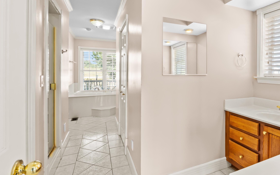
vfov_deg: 57.2
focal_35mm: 21
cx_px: 177
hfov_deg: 81.1
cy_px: 68
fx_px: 159
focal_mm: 10.4
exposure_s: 1/5
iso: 200
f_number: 9
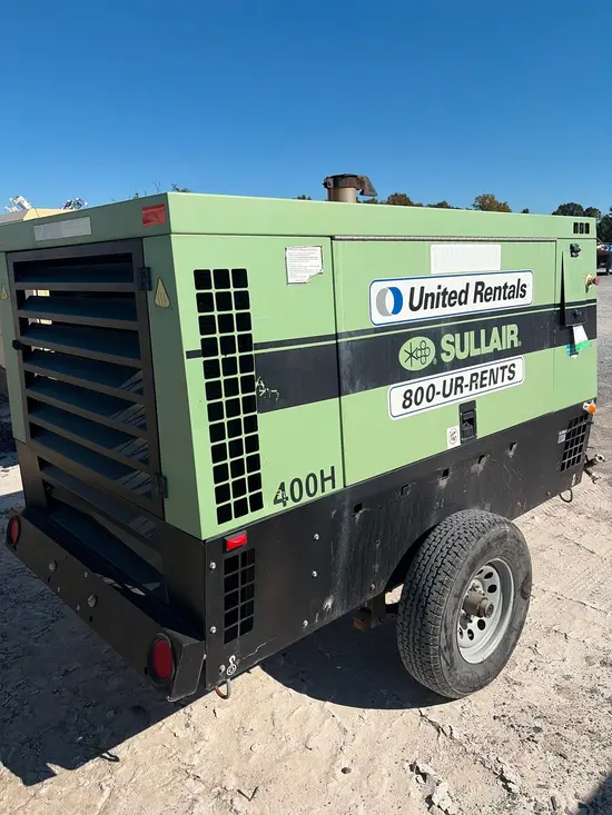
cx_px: 306
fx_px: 613
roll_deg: +1.9
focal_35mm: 26
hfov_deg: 53.1
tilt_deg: -12.0
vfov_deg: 67.3
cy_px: 408
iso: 64
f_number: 1.6
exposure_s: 1/7813
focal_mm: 5.96
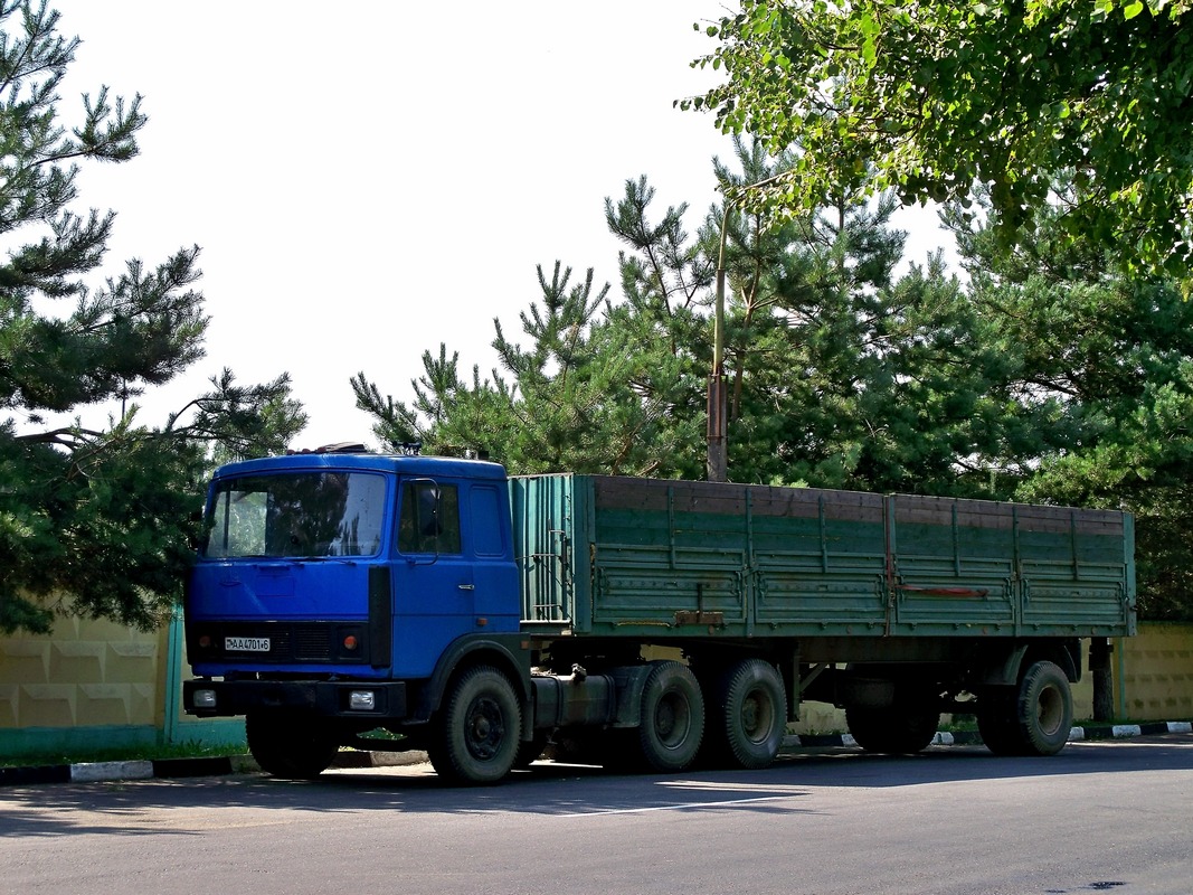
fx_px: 2757
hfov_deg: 24.4
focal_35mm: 80
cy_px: 448
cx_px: 596
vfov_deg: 18.4
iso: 160
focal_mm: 14.2
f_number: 4.1
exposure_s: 1/250
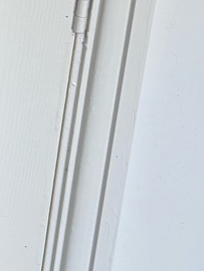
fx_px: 1208
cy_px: -275
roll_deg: -1.7
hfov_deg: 8.6
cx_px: -328
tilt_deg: -16.0
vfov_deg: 11.5
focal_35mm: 154
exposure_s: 1/121
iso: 100
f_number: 1.6
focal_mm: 5.96
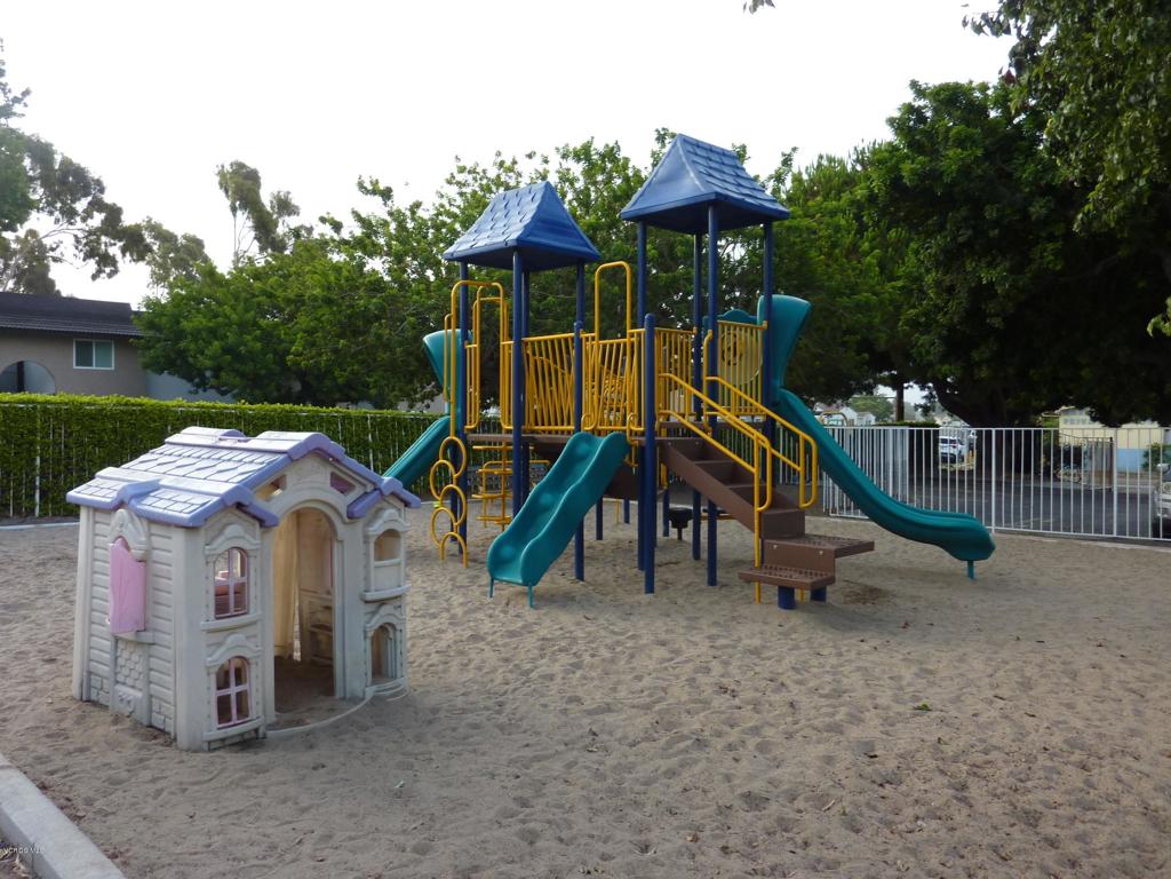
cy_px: 440
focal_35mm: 25
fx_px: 846
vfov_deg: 54.9
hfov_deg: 69.4
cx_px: 586
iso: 80
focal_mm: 4.1
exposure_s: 1/100
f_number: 3.3
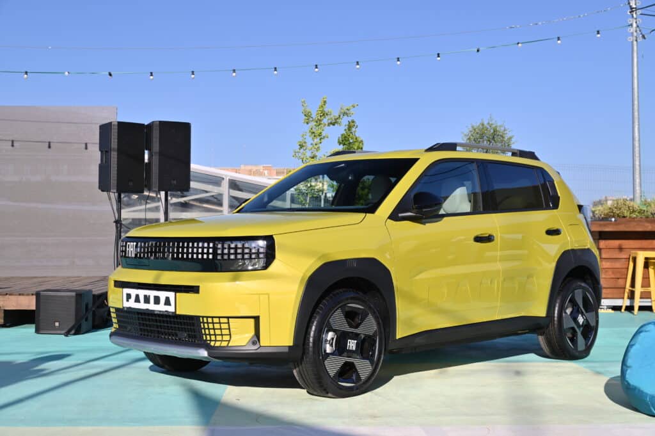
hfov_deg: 39.6
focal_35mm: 50
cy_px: 218
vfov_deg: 26.9
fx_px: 909
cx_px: 328
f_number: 6.3
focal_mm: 50
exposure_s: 1/250
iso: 200
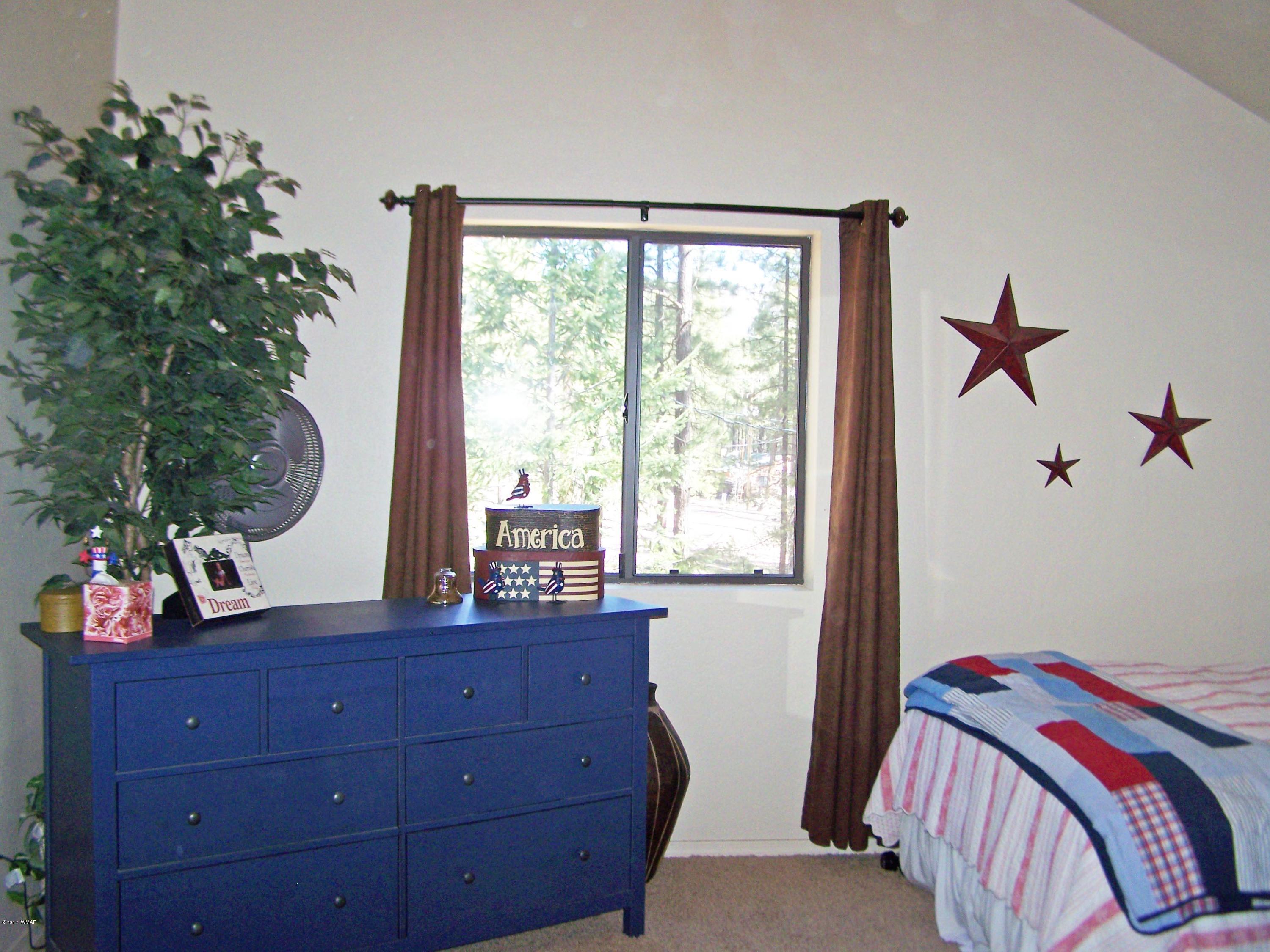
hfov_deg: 49.0
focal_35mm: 38
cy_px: 476
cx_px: 635
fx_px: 1394
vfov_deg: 37.7
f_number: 2.8
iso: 80
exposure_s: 1/60
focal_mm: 6.3
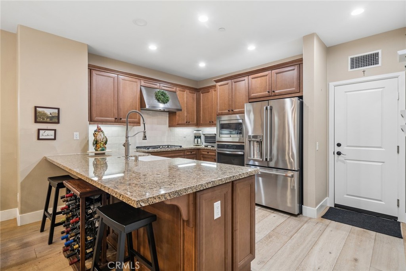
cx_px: 203
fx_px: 192
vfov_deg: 70.5
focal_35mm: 17
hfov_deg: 93.3
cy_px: 136
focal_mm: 17
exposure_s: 1/10
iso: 400
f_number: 8
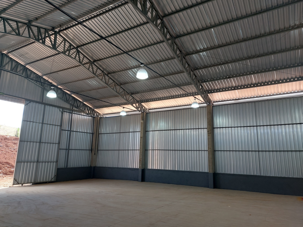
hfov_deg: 69.4
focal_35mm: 25
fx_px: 219
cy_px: 114
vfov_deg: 54.9
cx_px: 152
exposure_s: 1/60
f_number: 1.8
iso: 25
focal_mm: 5.23
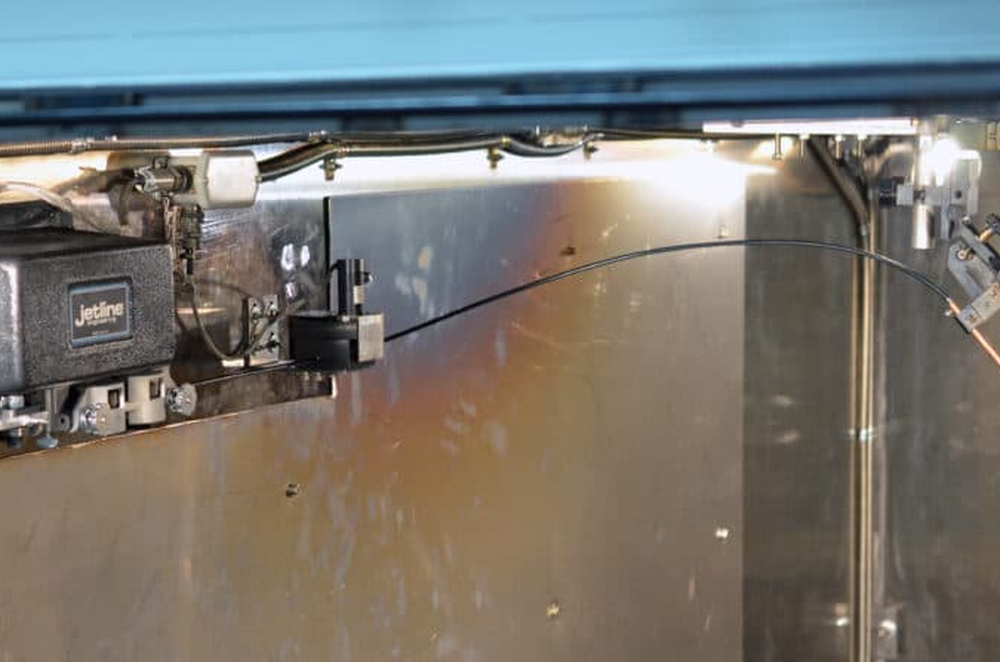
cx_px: 310
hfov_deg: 22.3
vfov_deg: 14.9
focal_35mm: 91
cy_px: 477
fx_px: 2522
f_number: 3.5
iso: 800
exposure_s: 1/50
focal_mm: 40
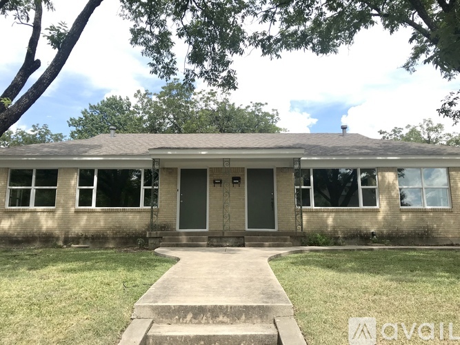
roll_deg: +0.0
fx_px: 372
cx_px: 230
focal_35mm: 28
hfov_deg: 63.5
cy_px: 172
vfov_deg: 49.7
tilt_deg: +11.2
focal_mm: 3.99
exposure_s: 1/1168
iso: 20
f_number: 1.8
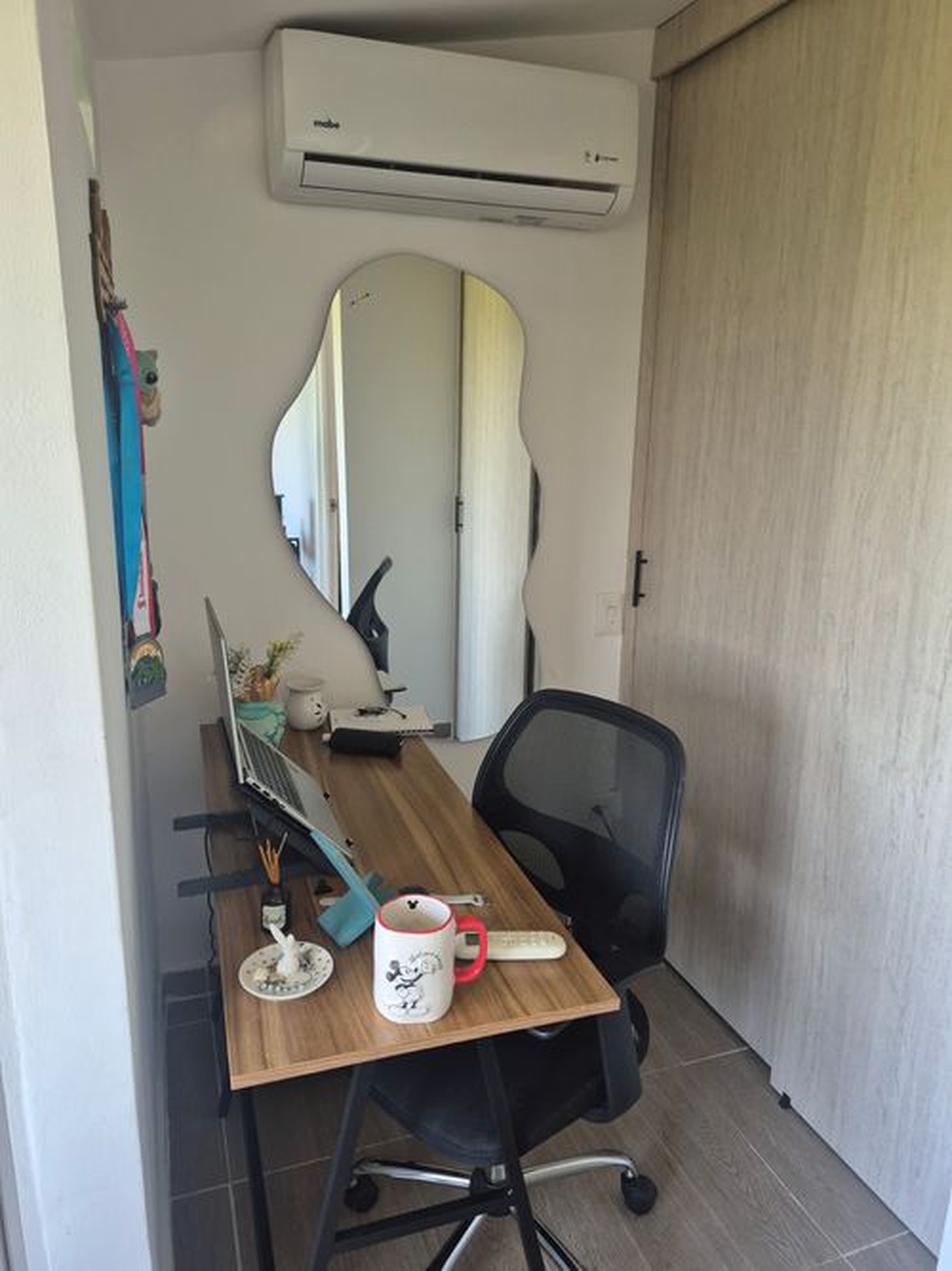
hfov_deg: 58.9
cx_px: 476
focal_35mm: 23
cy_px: 636
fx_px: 844
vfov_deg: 73.9
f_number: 1.8
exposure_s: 1/120
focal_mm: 5.4
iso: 200
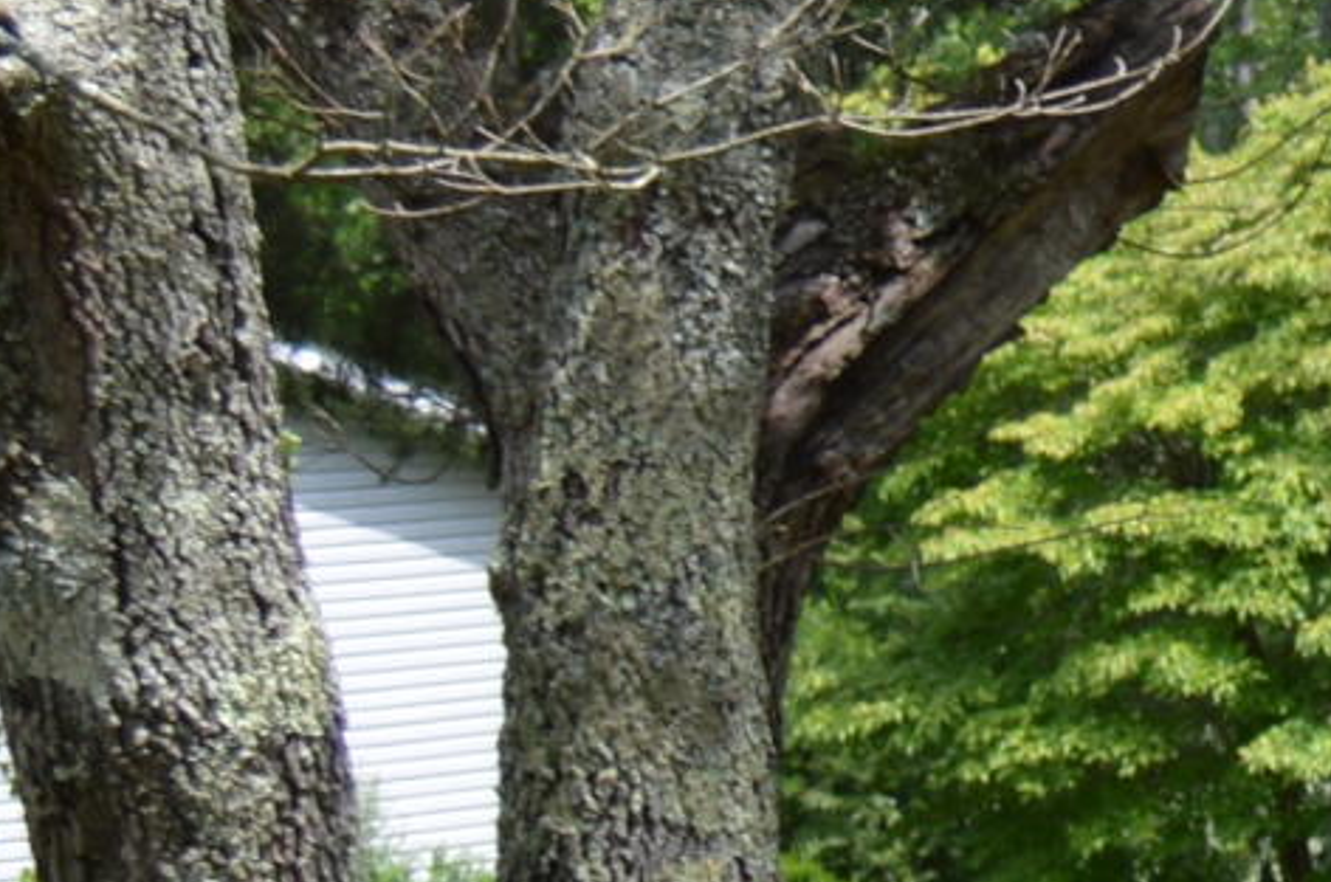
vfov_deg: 5.9
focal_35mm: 229
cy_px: 1415
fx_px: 8452
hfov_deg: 7.8
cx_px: 4080
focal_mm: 24
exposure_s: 1/160
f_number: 6.3
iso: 100
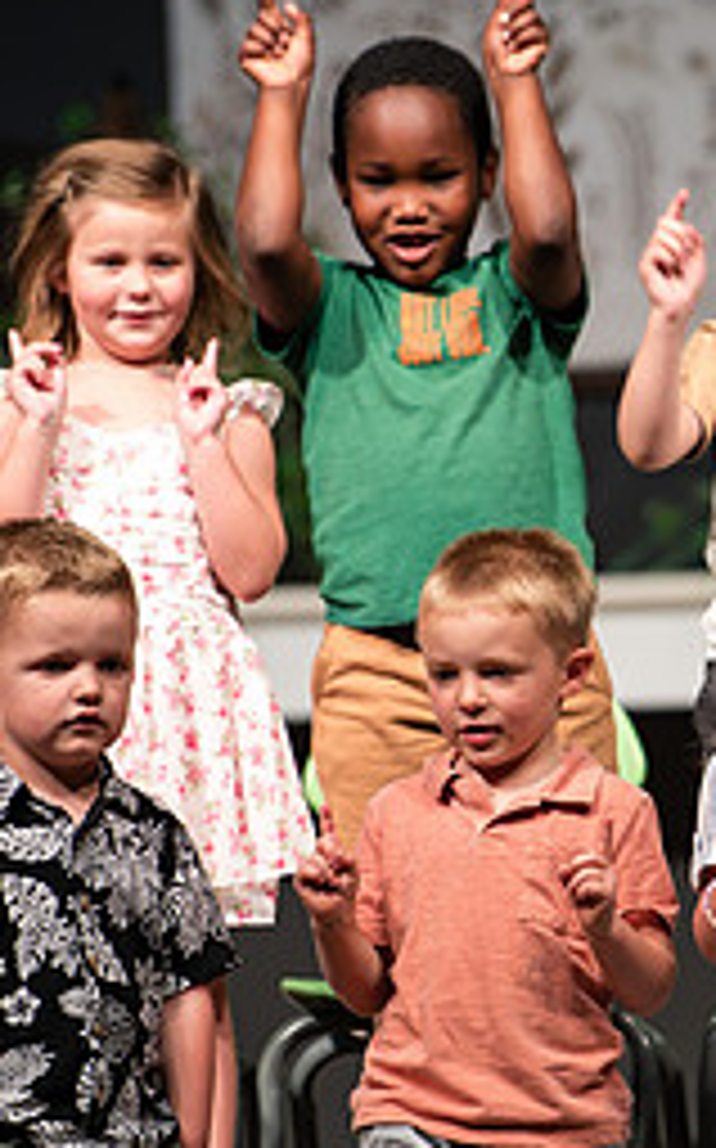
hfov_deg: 2.8
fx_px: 14511
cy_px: 700
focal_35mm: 464
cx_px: 693
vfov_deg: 4.5
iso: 640
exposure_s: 1/250
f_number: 2.8
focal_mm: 200
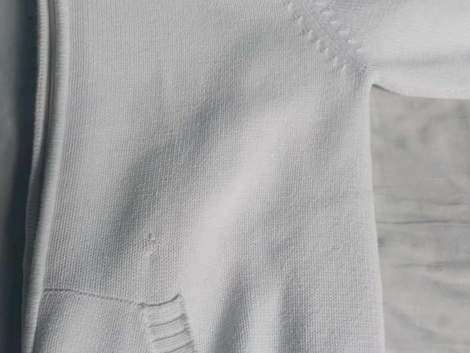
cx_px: 221
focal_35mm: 40
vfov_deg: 36.0
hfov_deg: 46.8
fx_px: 543
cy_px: 187
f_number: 3.3
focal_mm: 4.1
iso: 125
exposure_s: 1/40
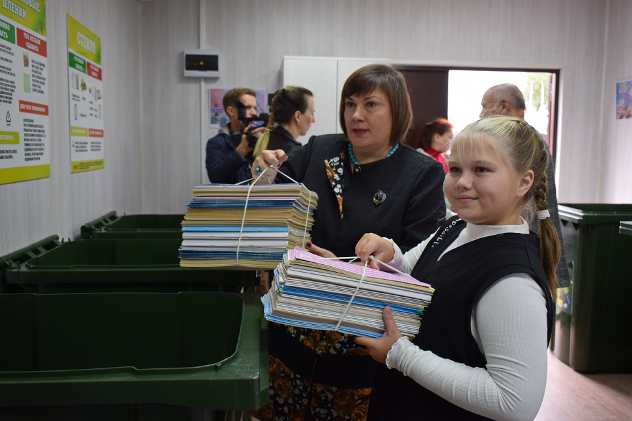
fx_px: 597
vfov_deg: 38.9
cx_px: 315
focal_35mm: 34
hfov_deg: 55.8
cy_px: 206
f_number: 5
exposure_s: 1/100
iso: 400
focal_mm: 22
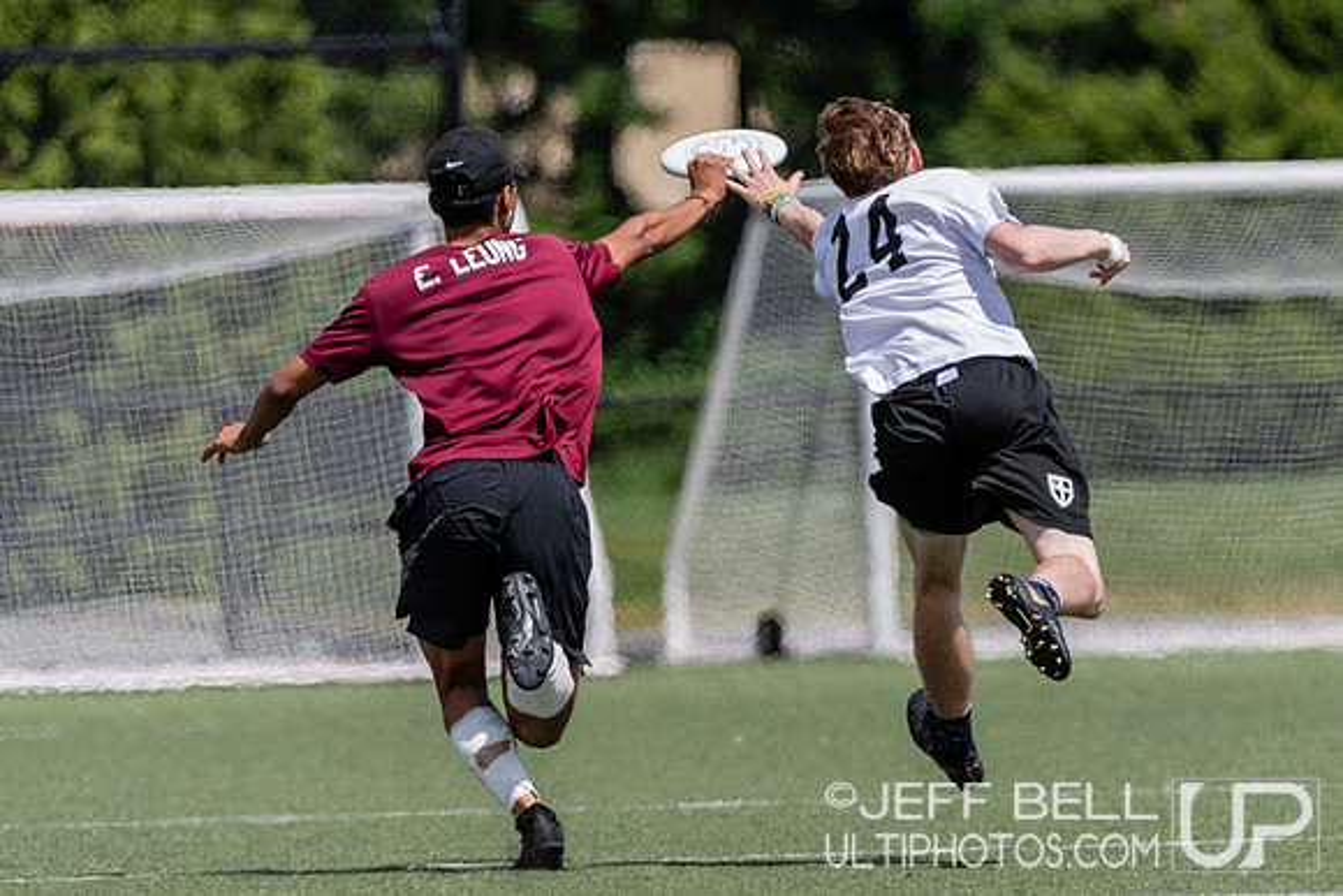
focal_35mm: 696
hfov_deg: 3.0
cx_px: 828
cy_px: 427
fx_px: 25978
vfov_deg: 2.0
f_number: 4
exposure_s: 1/2000
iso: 220
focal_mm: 310
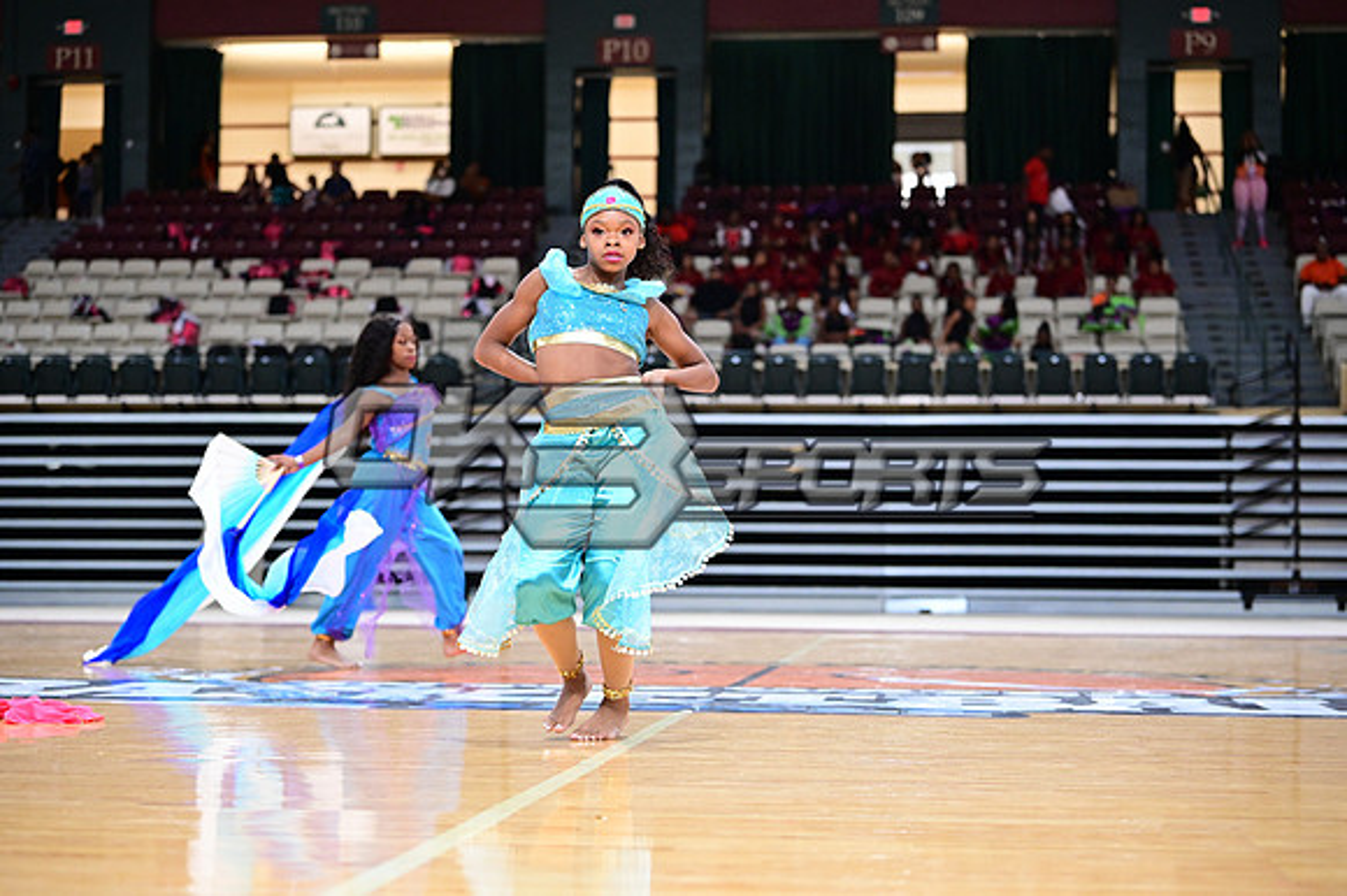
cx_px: 674
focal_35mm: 70
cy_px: 448
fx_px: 2618
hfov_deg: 28.9
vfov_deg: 19.4
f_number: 3.2
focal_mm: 70
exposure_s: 1/1000
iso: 6400
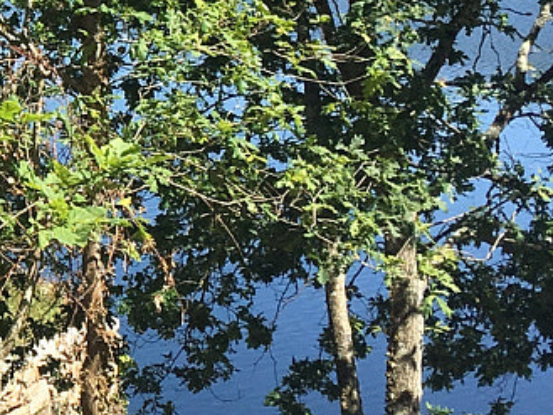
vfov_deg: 10.5
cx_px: -514
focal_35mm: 141
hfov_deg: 12.5
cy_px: 17
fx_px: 2253
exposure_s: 1/905
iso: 25
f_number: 2.2
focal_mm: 4.15
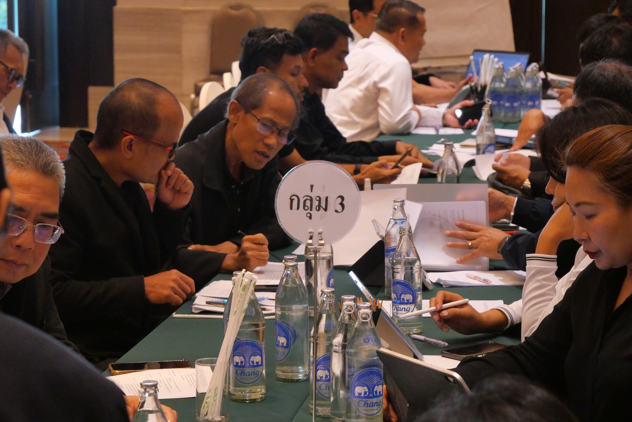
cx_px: 316
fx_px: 2178
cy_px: 211
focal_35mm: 124
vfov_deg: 11.1
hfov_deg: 16.5
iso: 3200
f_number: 5.6
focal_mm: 60
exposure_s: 1/80
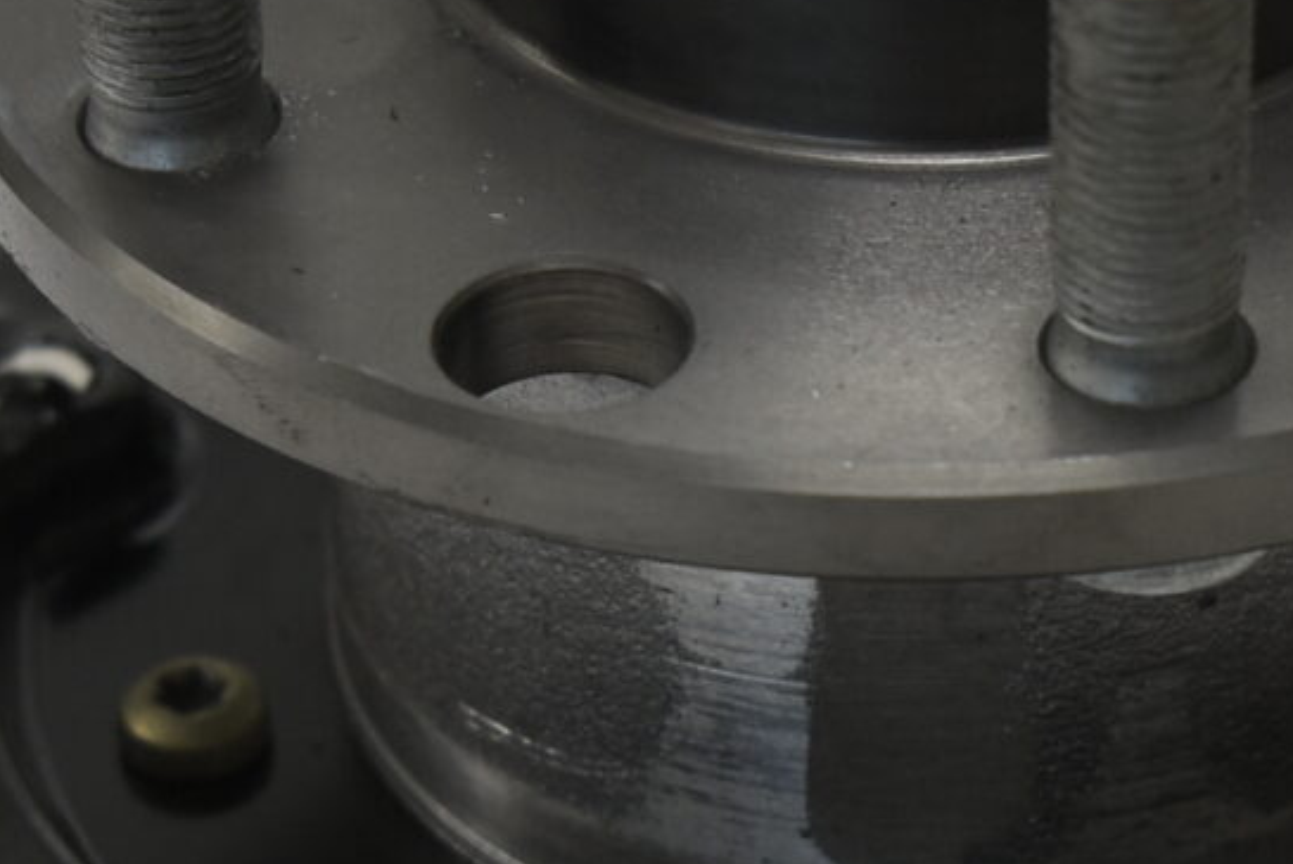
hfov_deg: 12.1
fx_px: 6073
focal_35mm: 169
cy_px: 833
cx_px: 906
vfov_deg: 8.1
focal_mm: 24
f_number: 2.8
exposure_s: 1/100
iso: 320
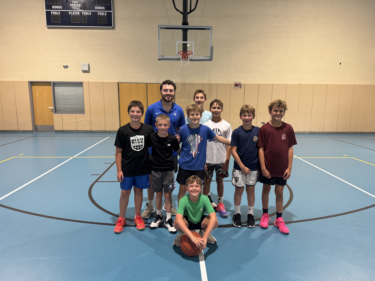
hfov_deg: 71.6
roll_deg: -0.2
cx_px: 188
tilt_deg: -11.6
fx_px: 260
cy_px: 140
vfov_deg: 56.8
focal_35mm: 24
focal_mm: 6.76
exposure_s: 1/60
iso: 200
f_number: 1.78
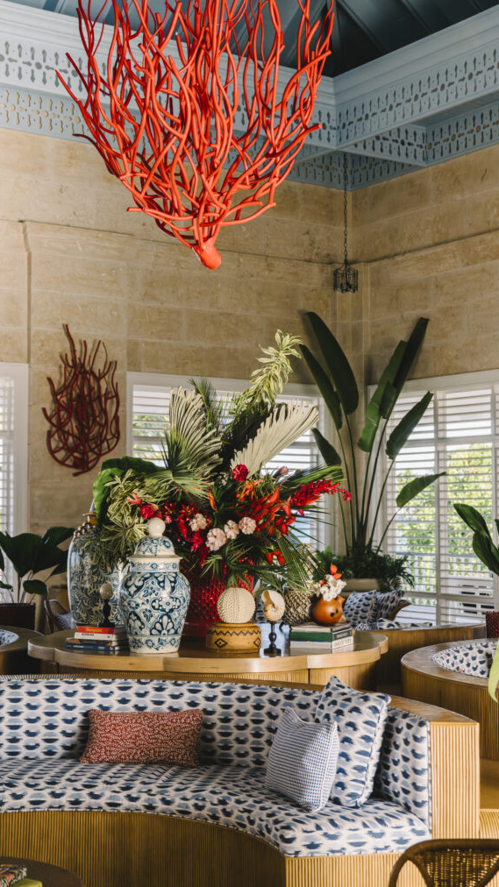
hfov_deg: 22.6
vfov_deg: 39.2
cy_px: 442
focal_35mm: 53
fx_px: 1247
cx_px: 219
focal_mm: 50
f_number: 2.8
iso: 640
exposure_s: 1/4000
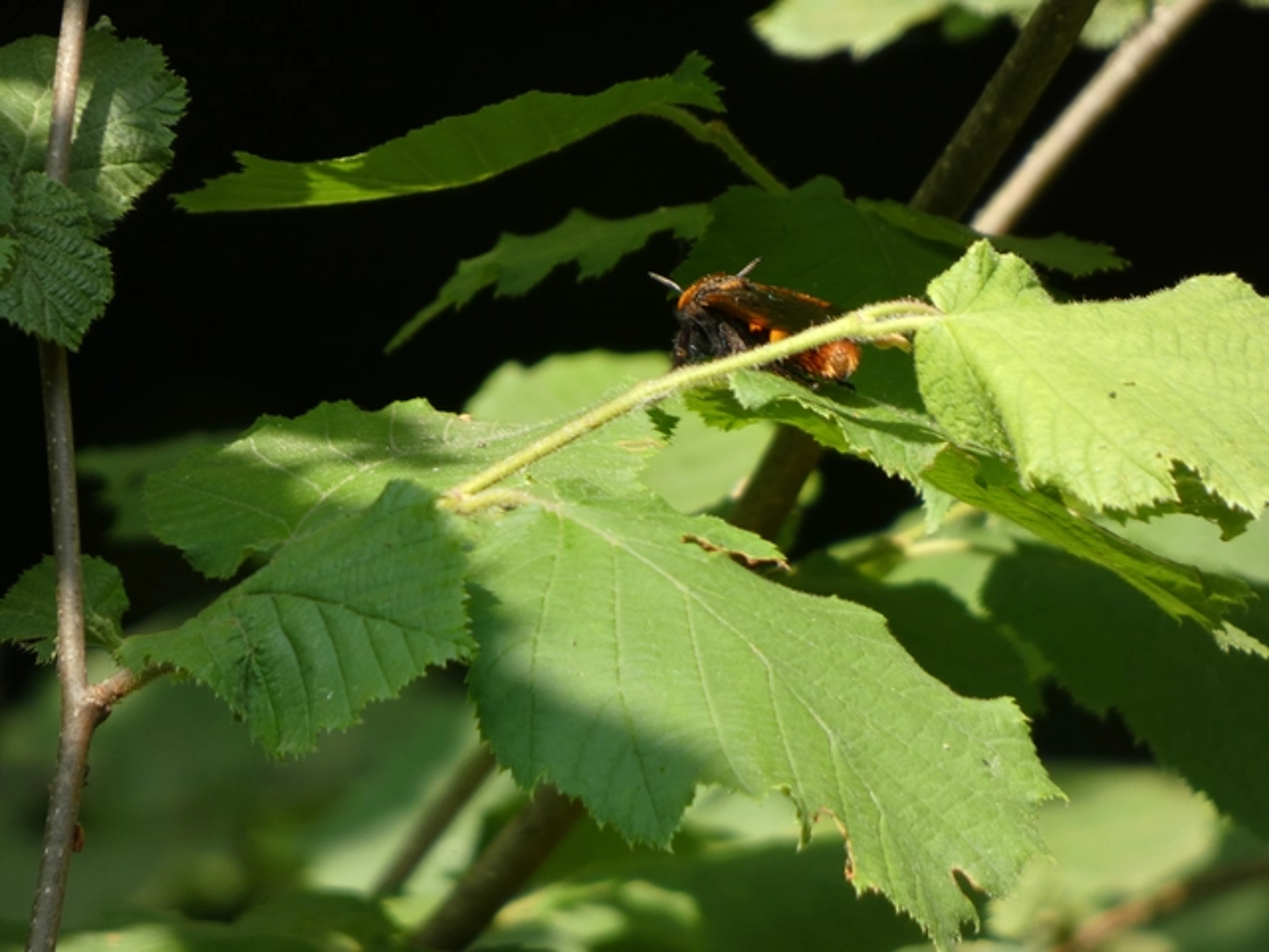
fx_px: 43991
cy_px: 476
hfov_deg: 1.7
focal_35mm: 1200
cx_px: 634
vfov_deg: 1.2
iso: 80
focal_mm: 215
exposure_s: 1/125
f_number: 5.9
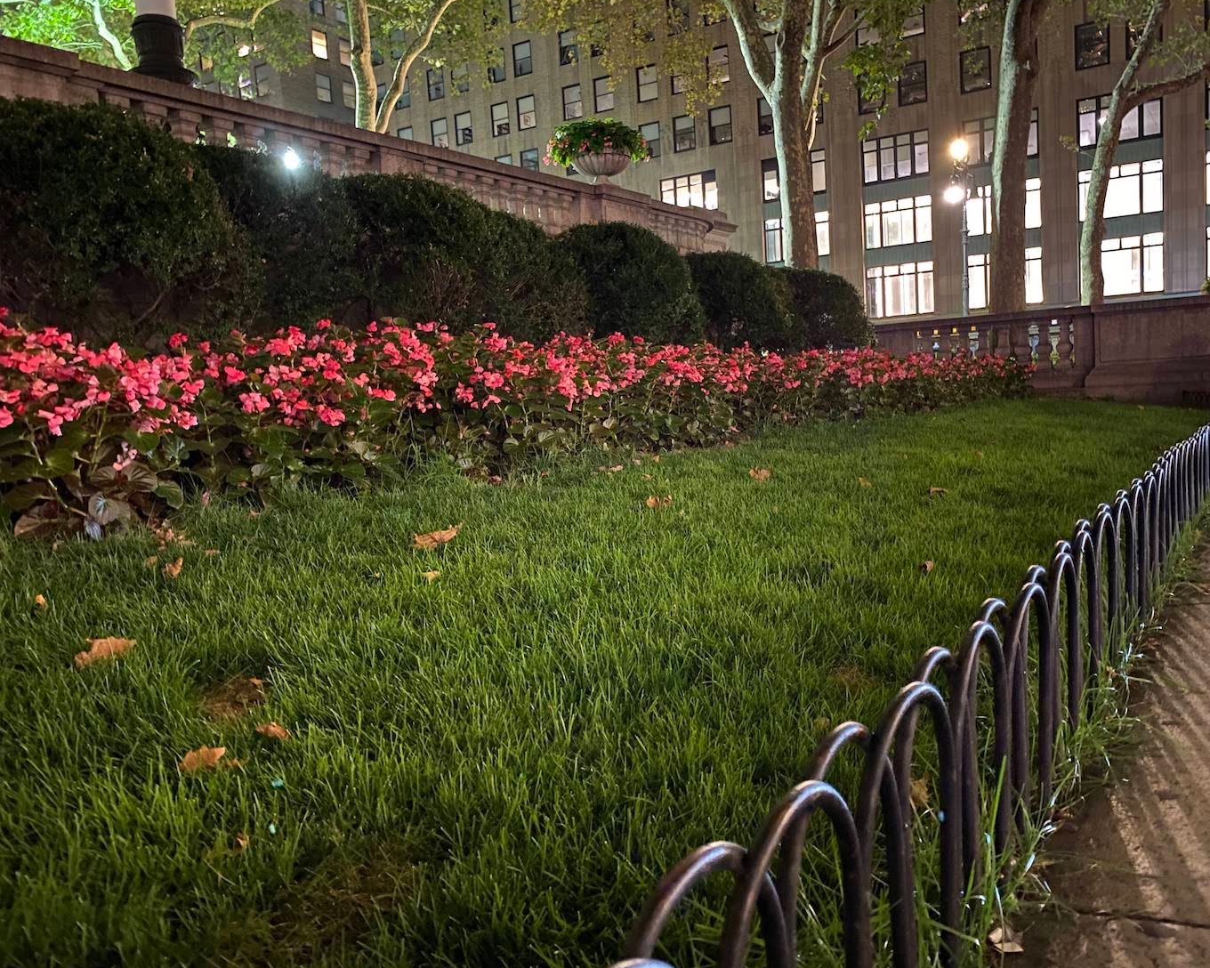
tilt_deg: -5.8
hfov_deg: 62.2
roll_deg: +3.8
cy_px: 490
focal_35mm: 28
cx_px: 625
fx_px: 1003
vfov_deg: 51.5
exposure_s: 1/8
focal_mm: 4.25
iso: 800
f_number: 1.8
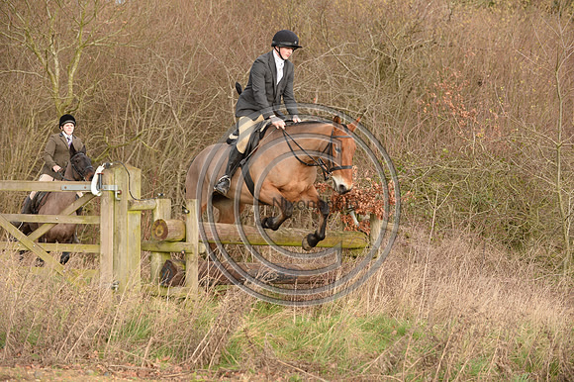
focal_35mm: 102
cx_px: 287
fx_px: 1625
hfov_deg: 20.0
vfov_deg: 13.4
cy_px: 191
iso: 1000
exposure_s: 1/1250
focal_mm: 102
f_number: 4
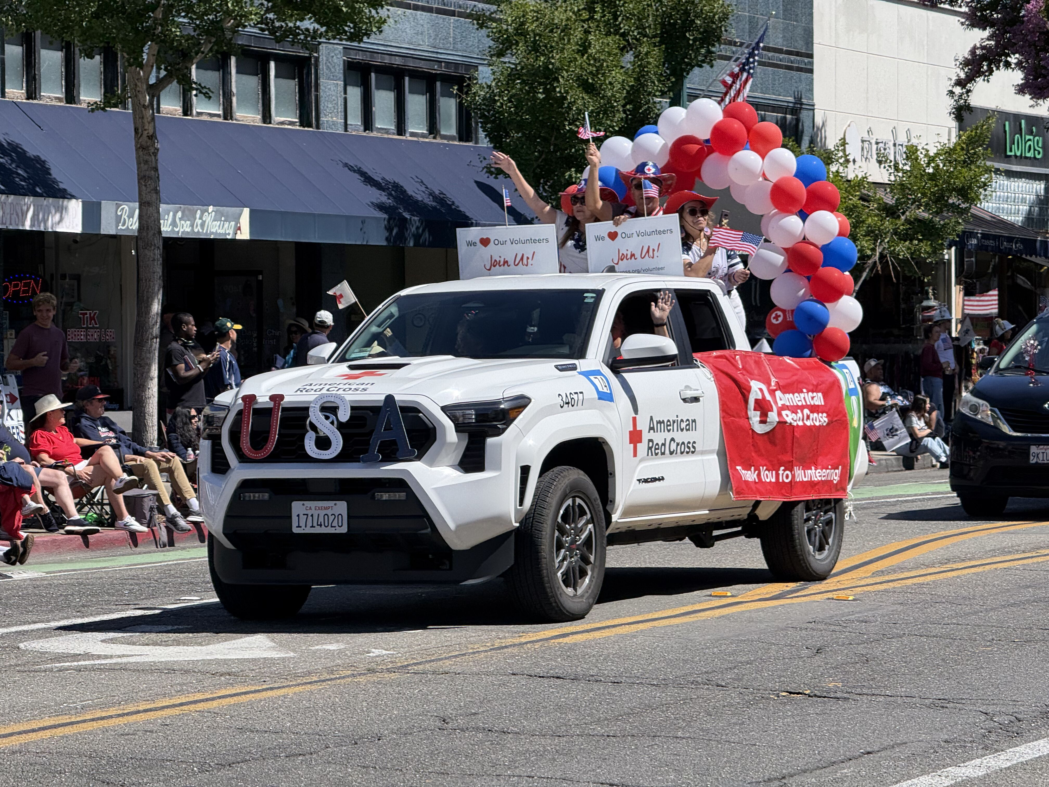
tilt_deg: -1.0
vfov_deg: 12.3
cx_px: 524
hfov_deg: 16.4
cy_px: 394
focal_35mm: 120
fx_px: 3636
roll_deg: +0.2
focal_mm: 15.66
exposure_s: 1/1206
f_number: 2.8
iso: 50
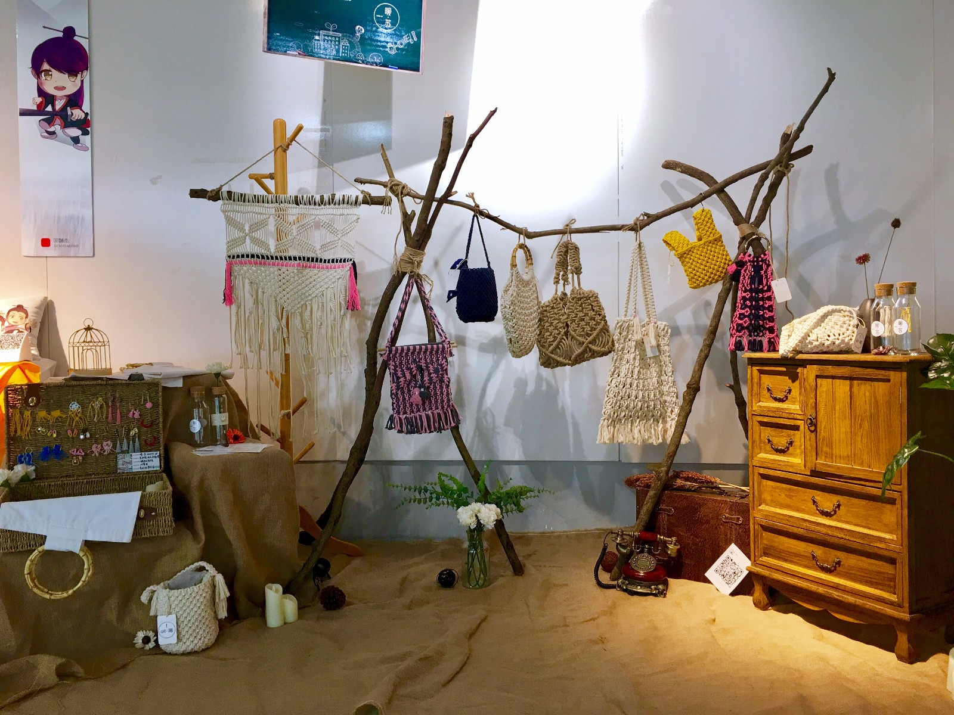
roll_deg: +0.4
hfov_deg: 61.7
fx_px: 799
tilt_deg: -0.9
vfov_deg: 48.2
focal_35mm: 29
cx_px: 477
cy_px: 358
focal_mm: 4.15
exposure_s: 1/33
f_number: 2.2
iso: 25
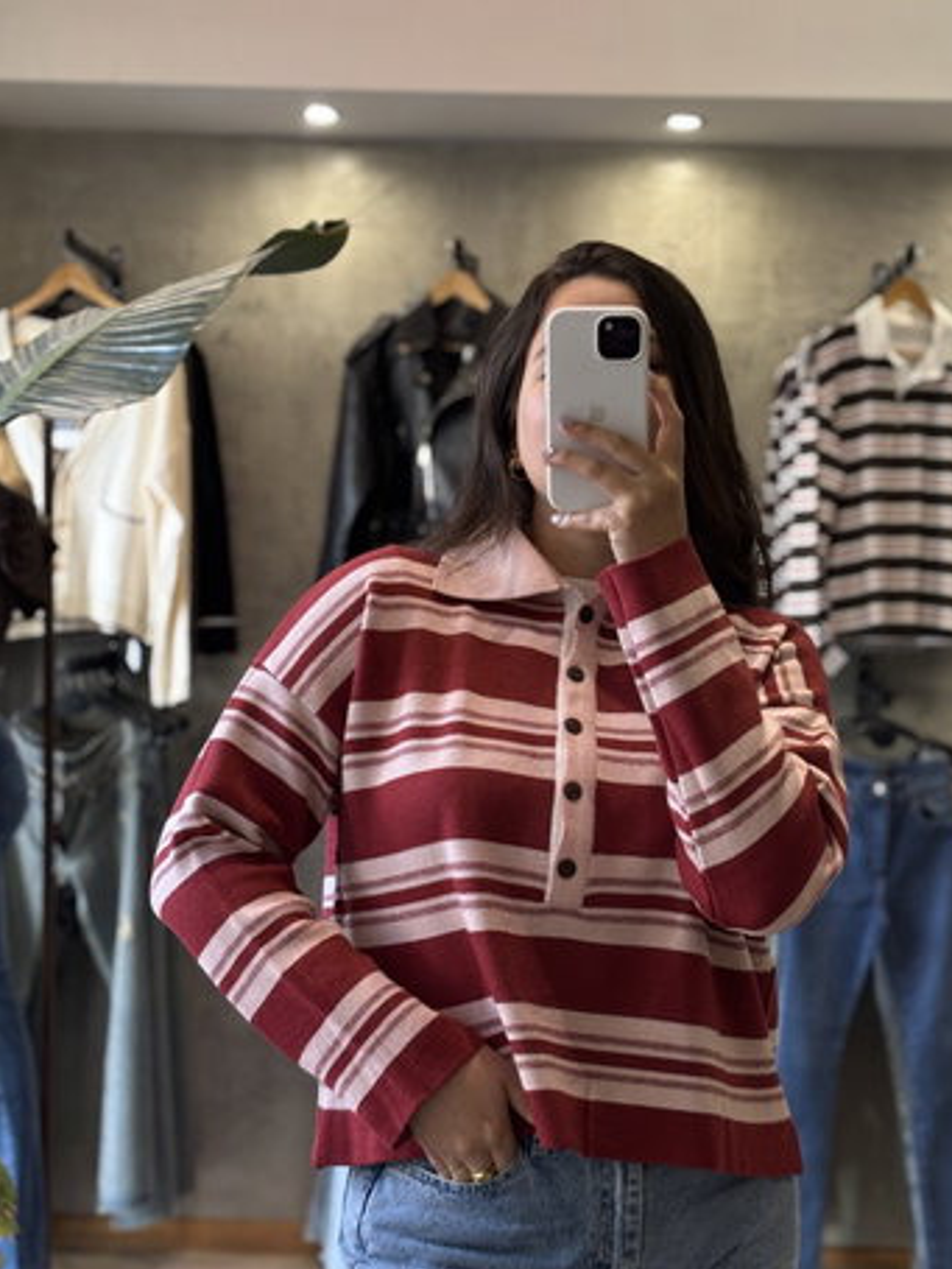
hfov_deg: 24.0
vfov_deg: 31.7
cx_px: 556
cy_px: 672
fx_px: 2235
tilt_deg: -17.5
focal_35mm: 61
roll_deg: -2.2
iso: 50
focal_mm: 5.96
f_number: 1.6
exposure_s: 1/50
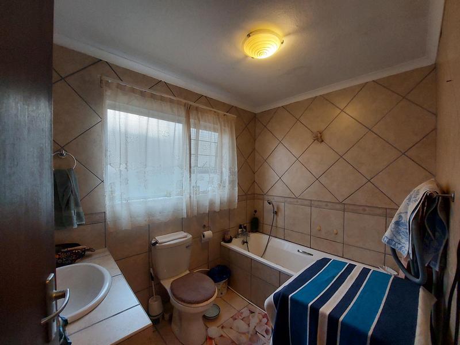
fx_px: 173
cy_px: 172
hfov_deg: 106.2
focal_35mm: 13
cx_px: 230
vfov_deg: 89.9
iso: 125
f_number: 2.2
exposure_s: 1/50
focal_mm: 1.74
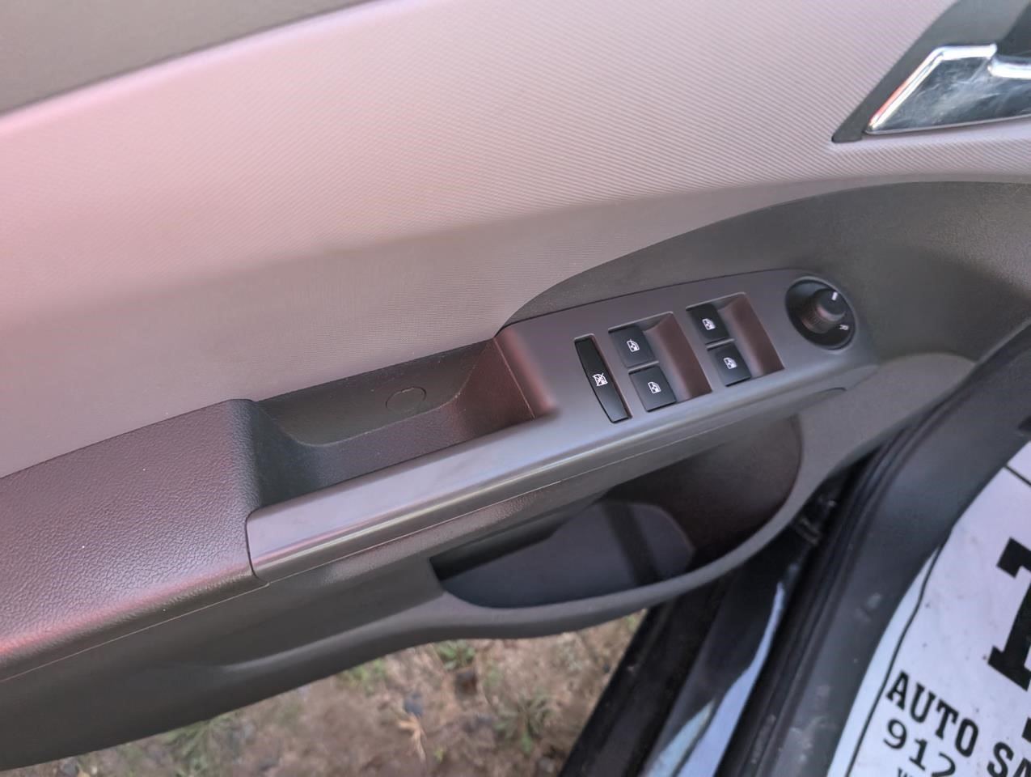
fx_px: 716
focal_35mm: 24
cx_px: 516
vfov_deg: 56.9
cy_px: 388
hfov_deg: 71.5
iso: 1286
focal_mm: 6.9
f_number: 1.68
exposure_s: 1/999
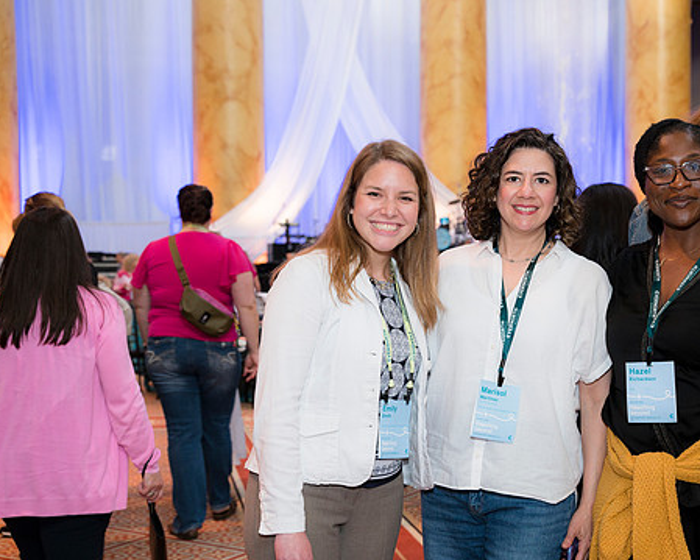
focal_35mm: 54
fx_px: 1118
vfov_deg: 28.1
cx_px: 432
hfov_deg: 34.6
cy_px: 299
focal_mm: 44
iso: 800
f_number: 4
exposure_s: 1/100
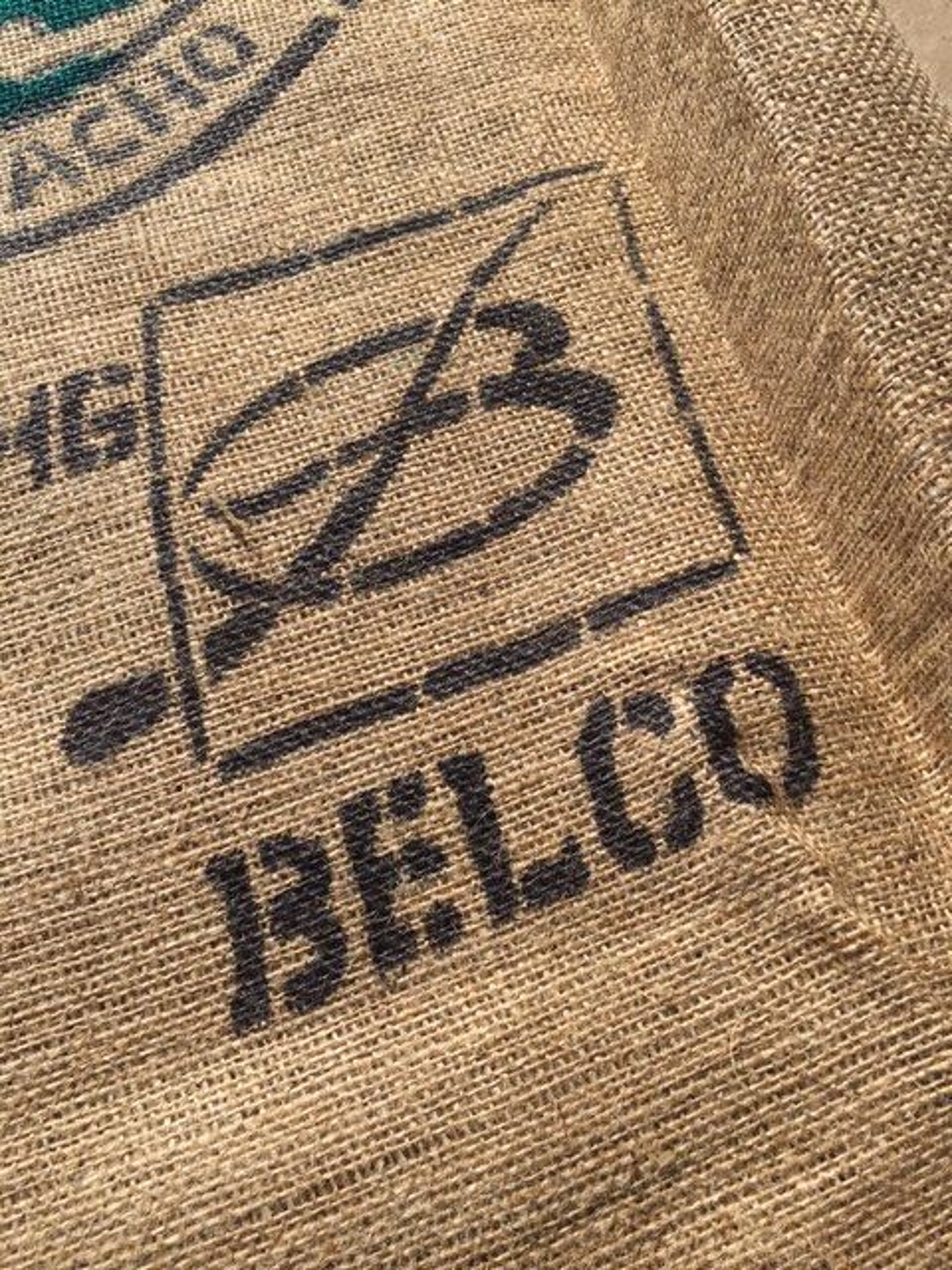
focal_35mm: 29
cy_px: 635
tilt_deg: -70.8
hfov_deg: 48.2
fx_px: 1063
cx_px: 476
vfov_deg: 61.7
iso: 25
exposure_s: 1/2198
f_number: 2.2
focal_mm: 4.15
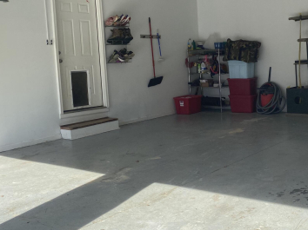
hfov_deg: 38.1
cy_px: 106
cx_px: 226
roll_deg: +2.6
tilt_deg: -5.9
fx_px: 436
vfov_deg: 29.6
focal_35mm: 49
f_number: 1.8
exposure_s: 1/1124
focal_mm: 4.25
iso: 32
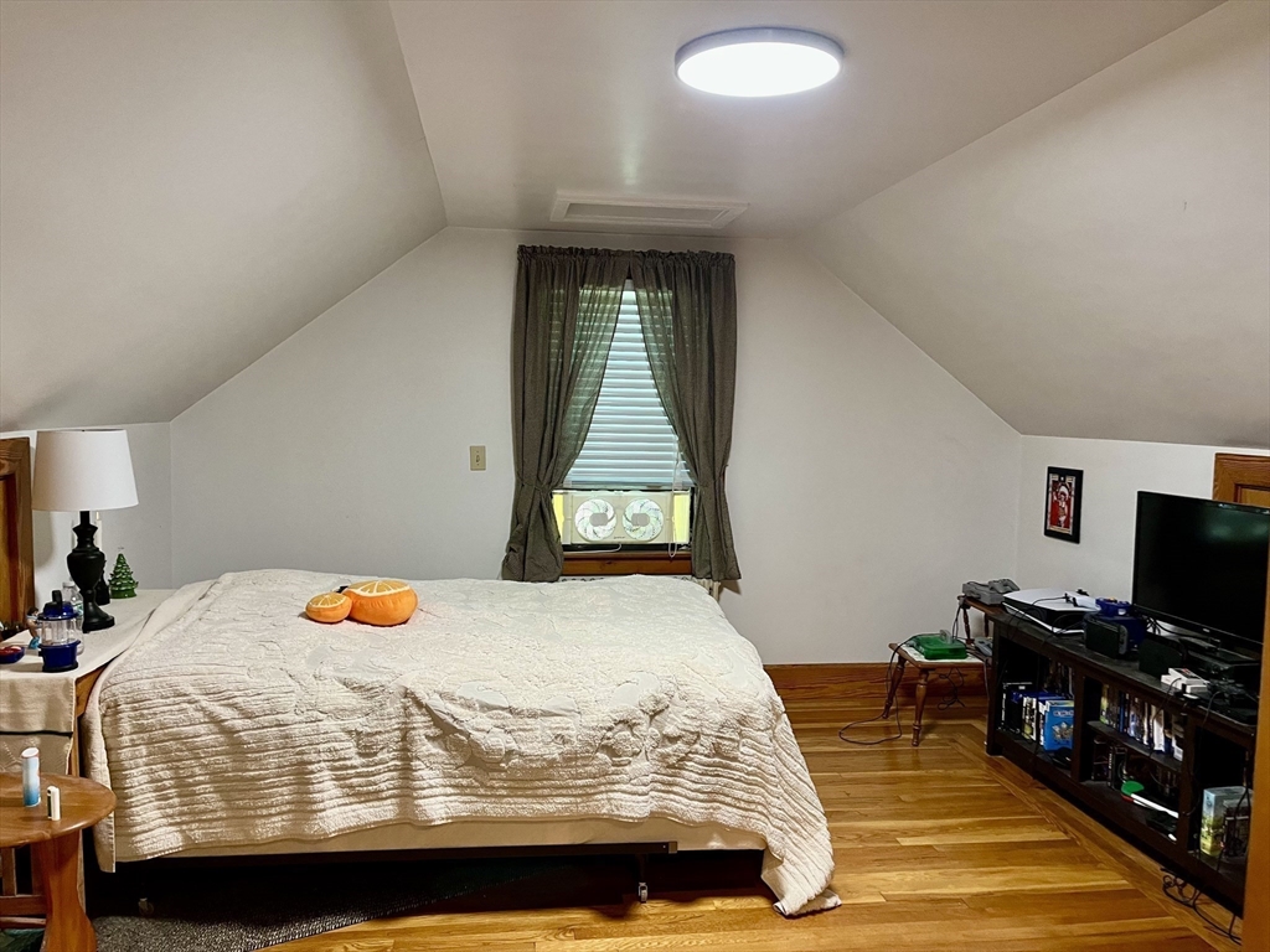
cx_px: 635
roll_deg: -0.6
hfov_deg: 67.3
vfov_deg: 53.1
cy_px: 476
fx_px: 954
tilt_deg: -3.7
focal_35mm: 26
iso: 200
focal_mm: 5.1
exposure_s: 1/60
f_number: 1.6
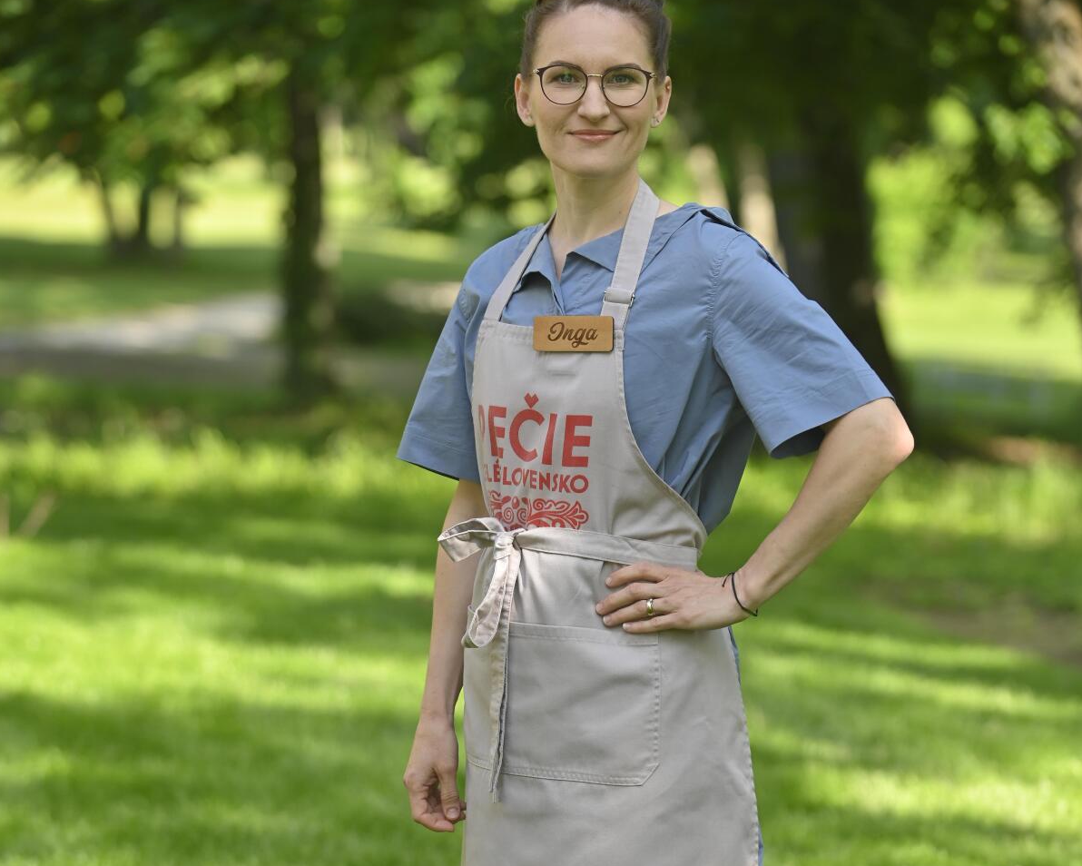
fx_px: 4772
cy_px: 664
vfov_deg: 10.3
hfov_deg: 12.9
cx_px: 539
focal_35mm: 149
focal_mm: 105
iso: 200
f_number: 4
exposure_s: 1/640
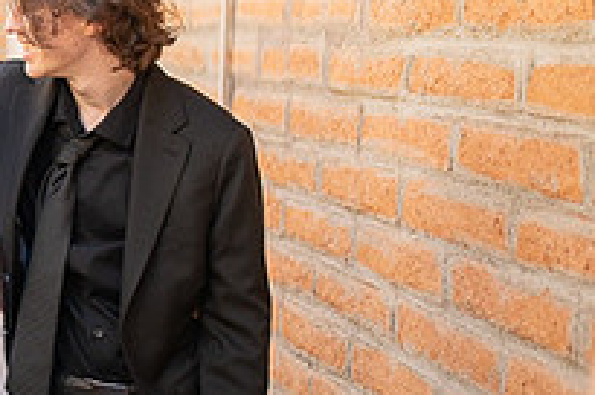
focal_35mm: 99
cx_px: -226
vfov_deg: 13.7
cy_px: 113
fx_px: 1634
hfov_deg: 18.8
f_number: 1.4
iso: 400
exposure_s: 1/3200
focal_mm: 35
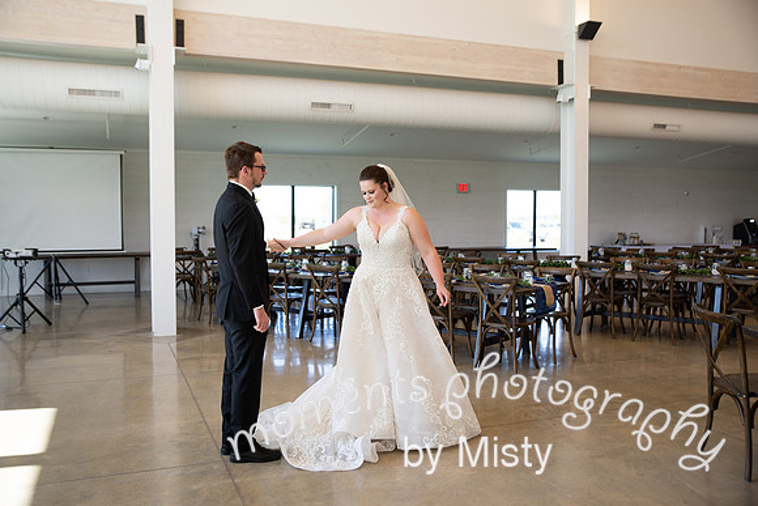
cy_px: 253
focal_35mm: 32
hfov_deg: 58.7
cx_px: 379
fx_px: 674
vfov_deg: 41.1
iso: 320
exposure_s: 1/160
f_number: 3.2
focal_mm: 32
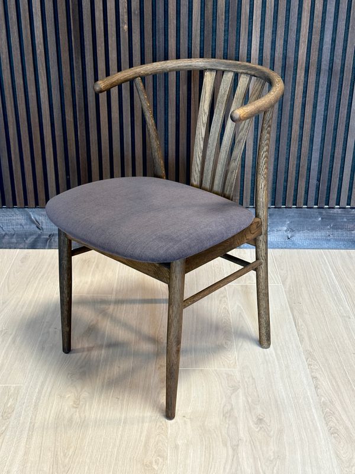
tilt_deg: -24.2
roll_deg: +0.7
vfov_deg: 39.7
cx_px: 178
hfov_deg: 30.3
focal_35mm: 48
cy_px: 237
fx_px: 656
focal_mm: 6.86
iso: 250
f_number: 1.78
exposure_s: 1/50
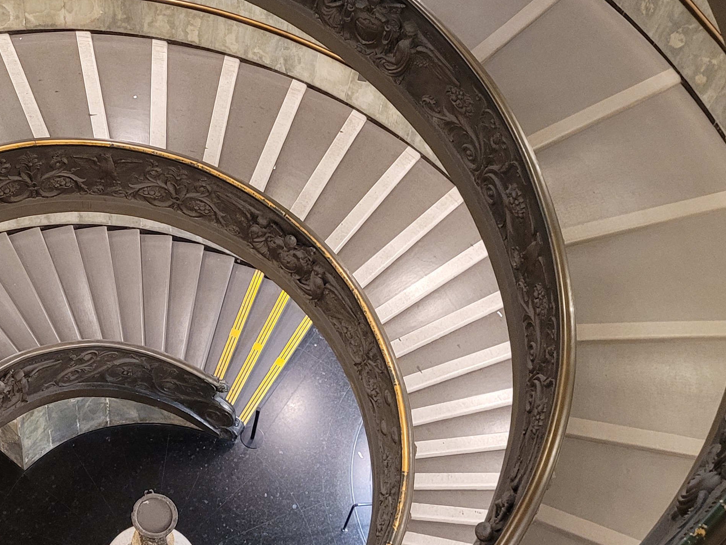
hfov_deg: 33.9
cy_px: 238
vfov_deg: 26.5
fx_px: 1154
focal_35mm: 55
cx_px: 141
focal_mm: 5.4
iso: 500
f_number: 1.8
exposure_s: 1/25
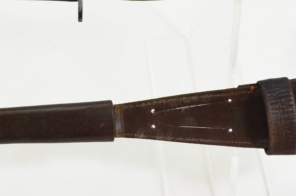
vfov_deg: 13.1
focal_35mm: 102
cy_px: -10
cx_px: 65
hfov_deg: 19.9
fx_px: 837
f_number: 6.3
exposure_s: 1/160
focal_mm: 32
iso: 200
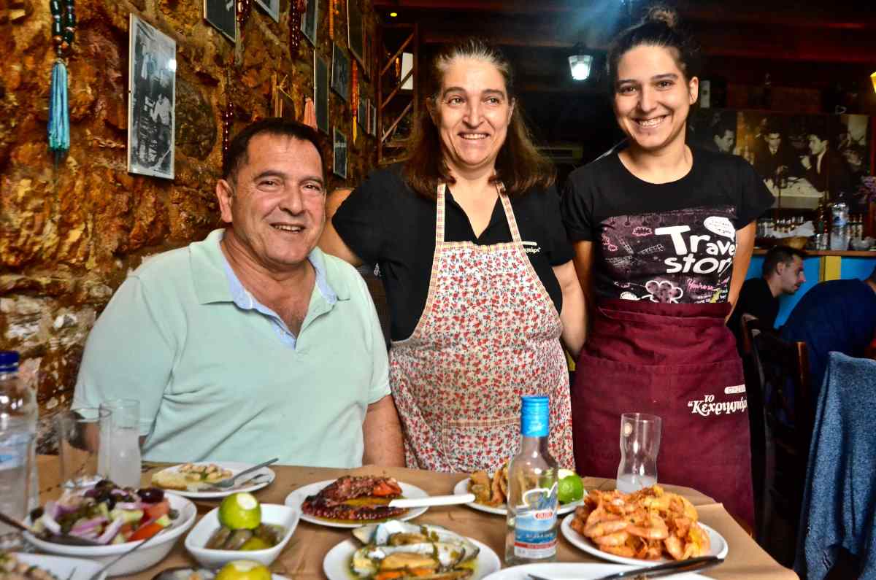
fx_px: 765
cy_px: 290
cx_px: 438
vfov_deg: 41.5
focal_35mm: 32
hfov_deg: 59.6
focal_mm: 21
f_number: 9
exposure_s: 1/320
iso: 3200
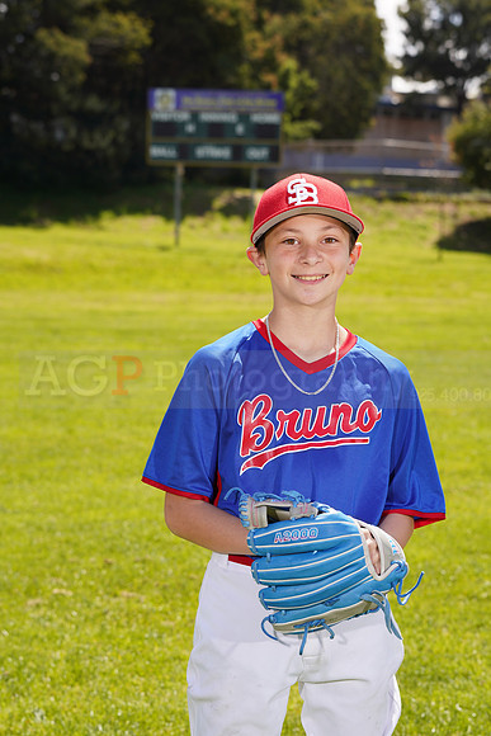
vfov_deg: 20.4
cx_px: 246
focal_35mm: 100
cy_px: 368
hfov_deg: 13.7
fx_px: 2044
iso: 100
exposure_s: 1/160
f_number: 9
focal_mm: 100
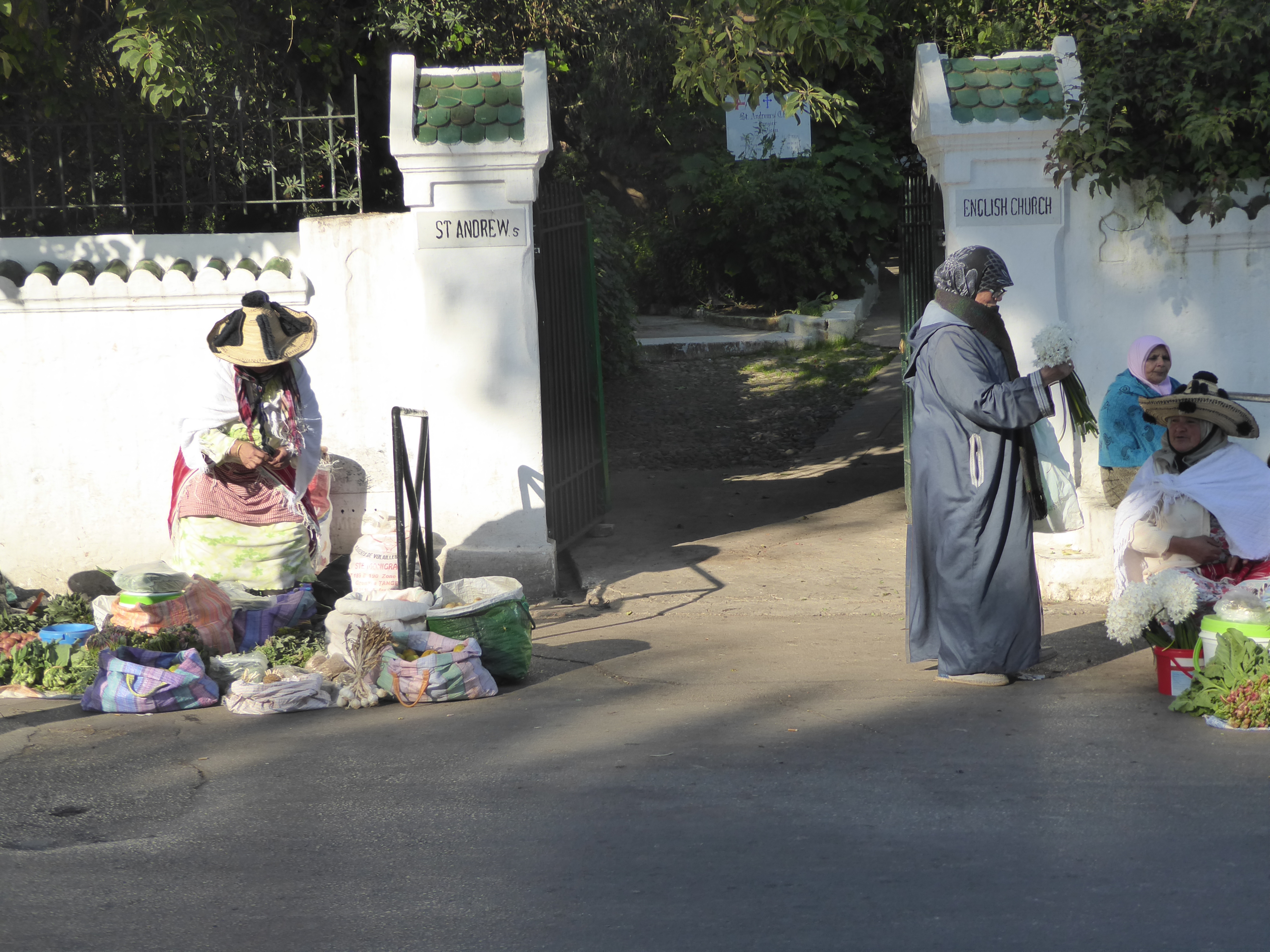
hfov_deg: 32.2
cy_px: 476
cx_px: 635
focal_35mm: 60
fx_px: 2201
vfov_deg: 24.4
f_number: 4.2
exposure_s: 1/500
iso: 160
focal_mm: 10.3
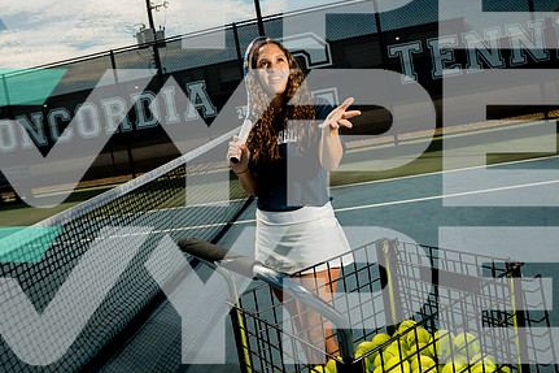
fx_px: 543
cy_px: 138
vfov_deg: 37.6
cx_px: 262
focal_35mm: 35
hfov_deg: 54.4
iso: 100
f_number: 4.5
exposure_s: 1/250
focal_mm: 26
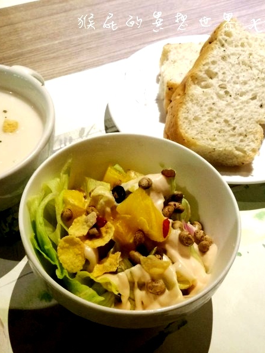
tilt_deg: -49.4
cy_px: 177
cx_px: 97
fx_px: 398
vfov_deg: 47.9
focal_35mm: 39
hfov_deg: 36.6
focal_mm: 4.15
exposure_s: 1/30
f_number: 2.2
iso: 125
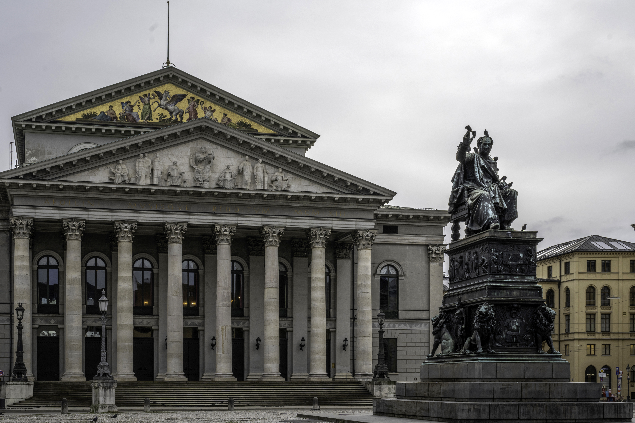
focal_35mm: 47
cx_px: 337
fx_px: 829
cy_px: 254
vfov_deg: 28.6
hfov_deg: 41.9
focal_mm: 36
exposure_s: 1/100
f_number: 13
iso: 80
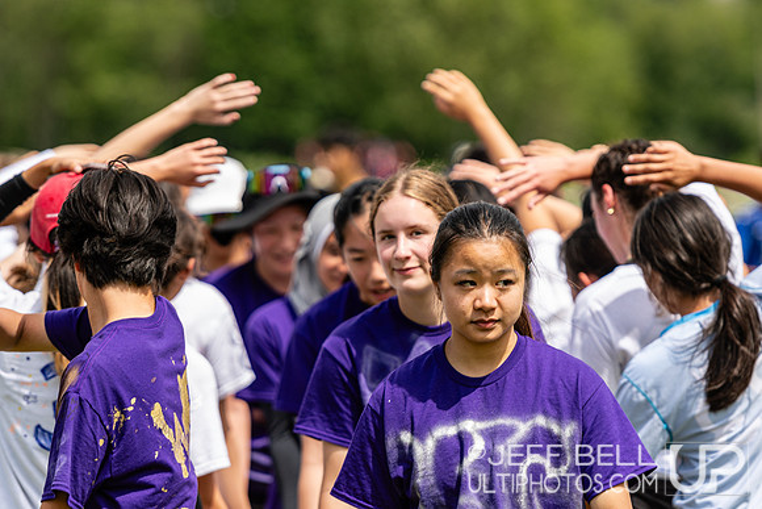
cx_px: 381
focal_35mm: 278
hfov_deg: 7.4
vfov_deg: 5.0
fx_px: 5875
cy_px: 254
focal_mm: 185
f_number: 3.2
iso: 110
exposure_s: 1/1250
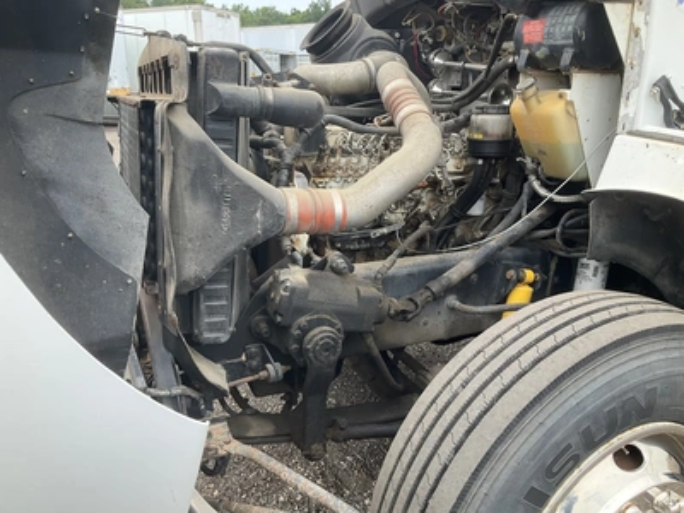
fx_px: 573
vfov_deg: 48.2
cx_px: 342
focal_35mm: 29
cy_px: 256
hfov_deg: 61.7
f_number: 1.8
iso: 25
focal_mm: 3
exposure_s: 1/250
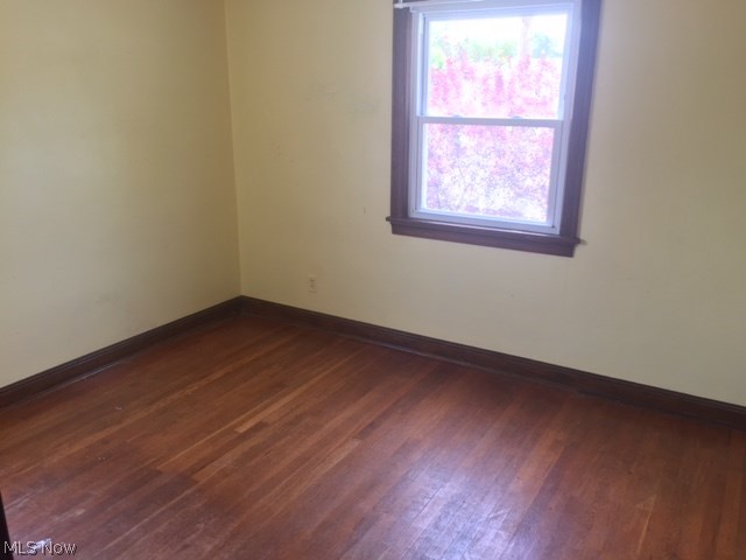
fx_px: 625
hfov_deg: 61.7
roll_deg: -0.7
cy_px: 280
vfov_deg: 48.2
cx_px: 373
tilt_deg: -17.9
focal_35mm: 29
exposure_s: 1/30
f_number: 2.2
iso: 40
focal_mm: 4.15
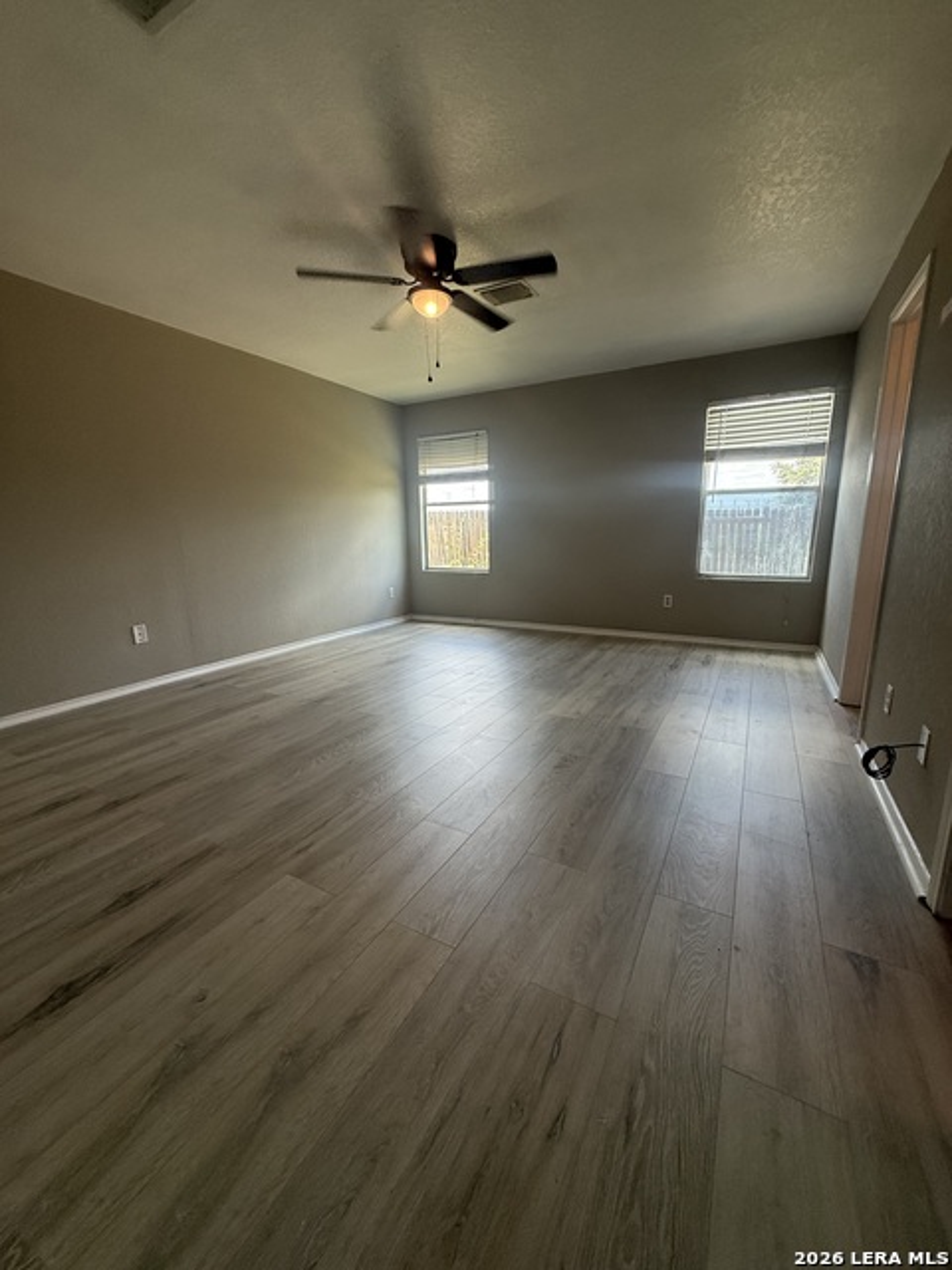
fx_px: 513
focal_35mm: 14
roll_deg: -0.6
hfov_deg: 85.7
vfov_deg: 102.1
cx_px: 476
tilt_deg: -11.2
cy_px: 635
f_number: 2.2
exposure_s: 1/120
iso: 125
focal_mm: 2.22
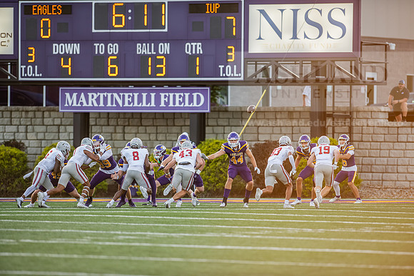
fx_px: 3451
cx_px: 207
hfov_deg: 6.9
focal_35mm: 300
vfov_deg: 4.6
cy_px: 138
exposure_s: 1/1000
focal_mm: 300
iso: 1000
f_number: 3.2
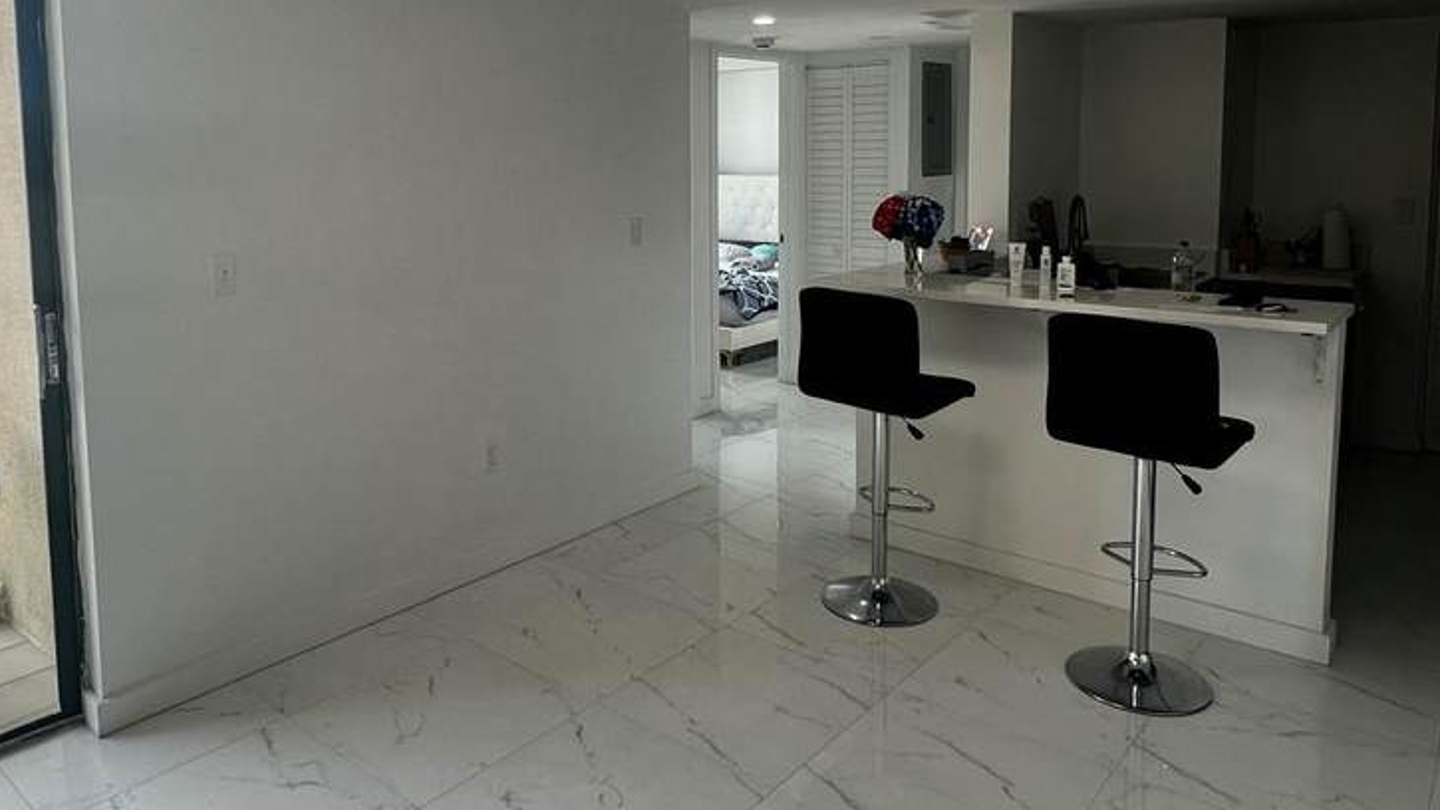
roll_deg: +0.7
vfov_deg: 44.9
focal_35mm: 25
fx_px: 955
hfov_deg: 73.9
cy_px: 238
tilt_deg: -5.6
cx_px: 649
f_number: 1.8
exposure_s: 1/99
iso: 40
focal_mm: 1.57
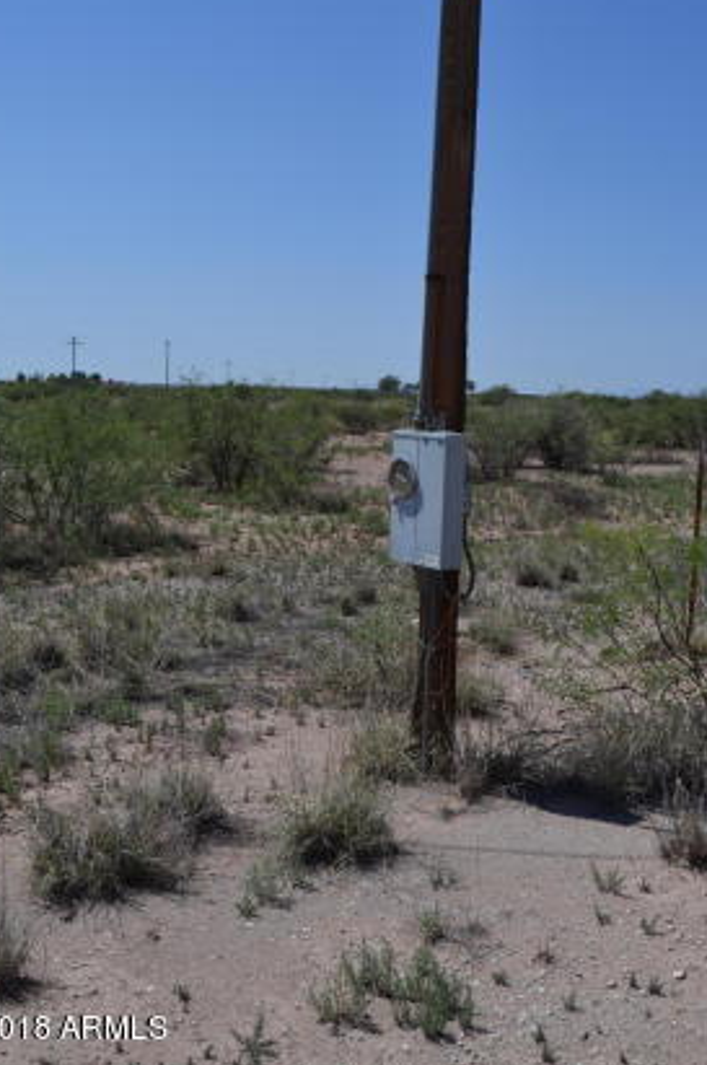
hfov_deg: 37.7
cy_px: 460
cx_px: 377
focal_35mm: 35
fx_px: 1034
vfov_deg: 54.3
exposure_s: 1/320
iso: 100
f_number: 9
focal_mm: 20
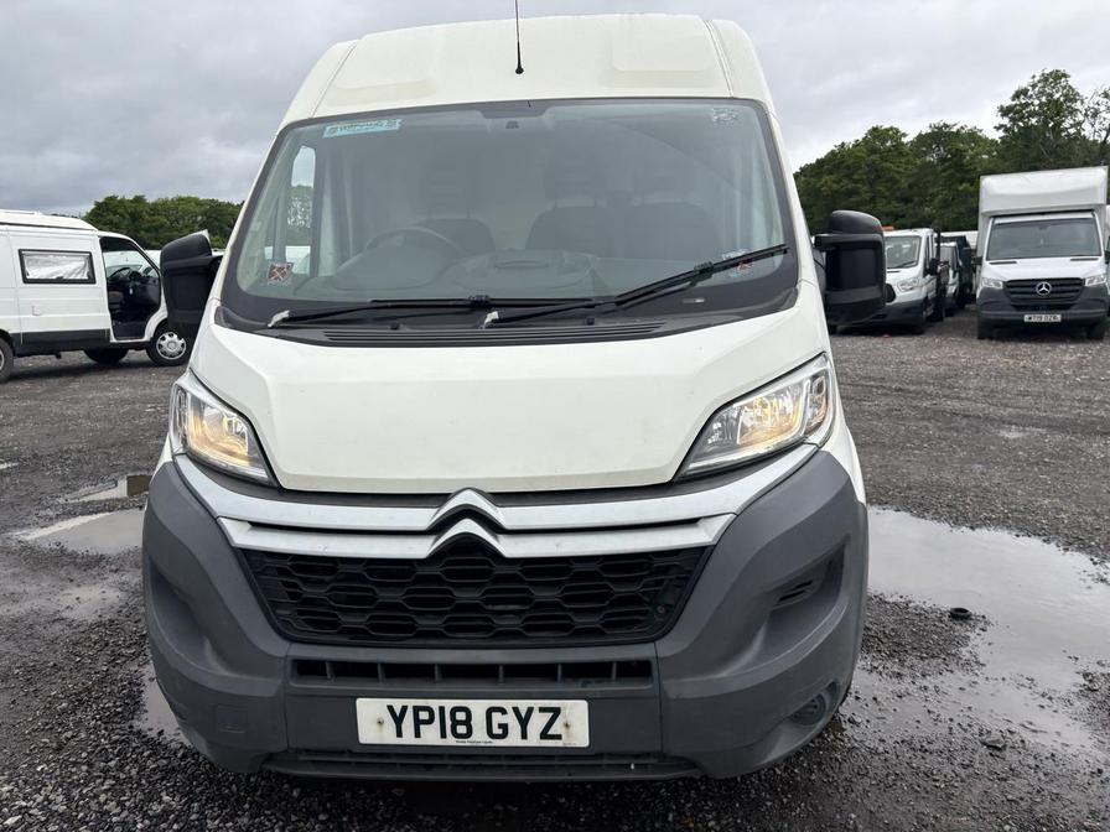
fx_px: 834
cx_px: 555
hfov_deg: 67.3
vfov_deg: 53.1
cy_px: 416
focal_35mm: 26
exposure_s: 1/1901
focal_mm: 5.96
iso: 50
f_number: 1.6
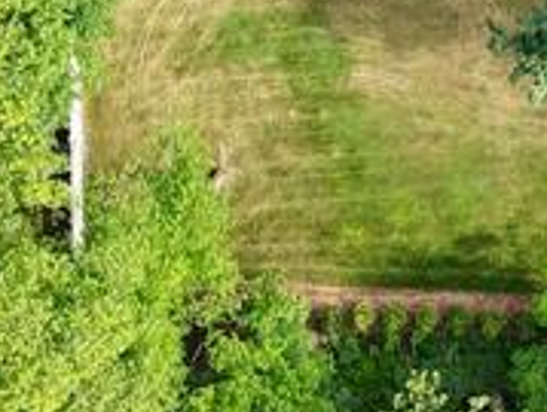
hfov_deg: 14.1
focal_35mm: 137
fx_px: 2169
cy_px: -510
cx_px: 556
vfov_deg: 9.8
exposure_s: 1/160
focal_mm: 4.5
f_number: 2.8
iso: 100
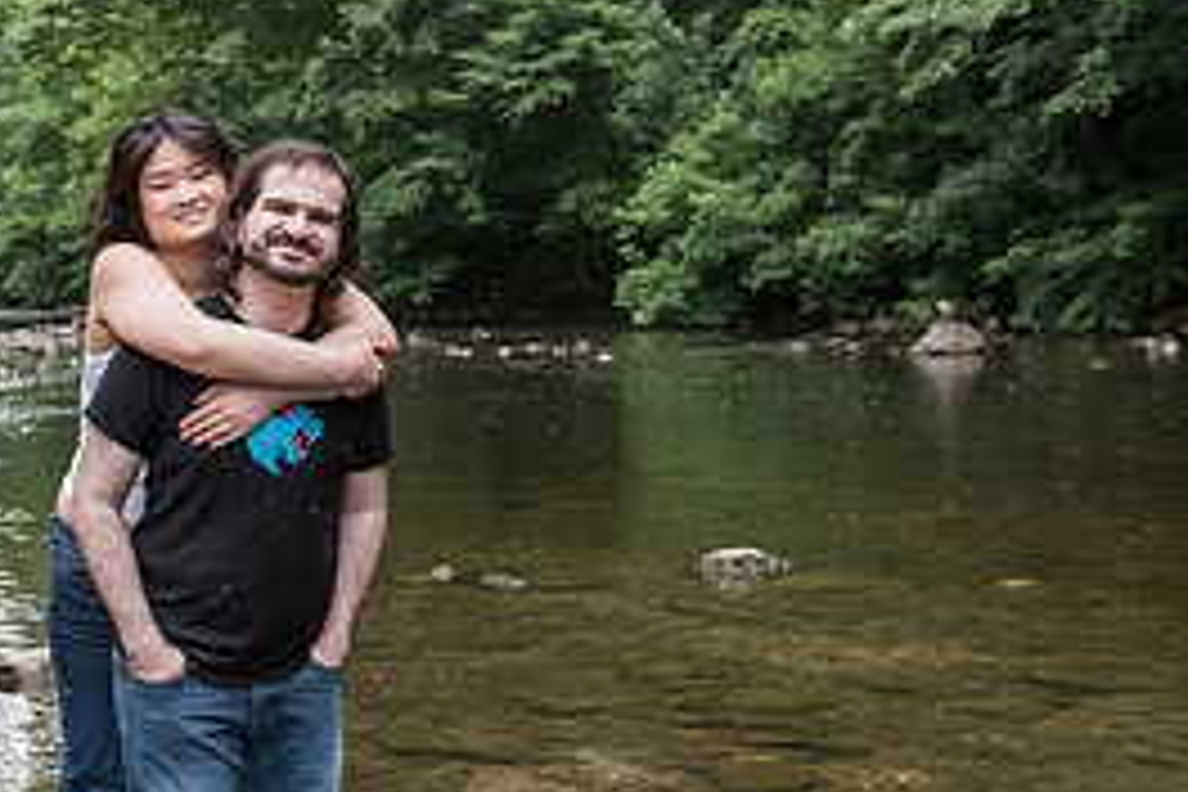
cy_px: 400
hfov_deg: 30.8
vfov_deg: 21.2
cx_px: 265
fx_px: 2112
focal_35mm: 64
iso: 1250
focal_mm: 28
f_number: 4
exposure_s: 1/200
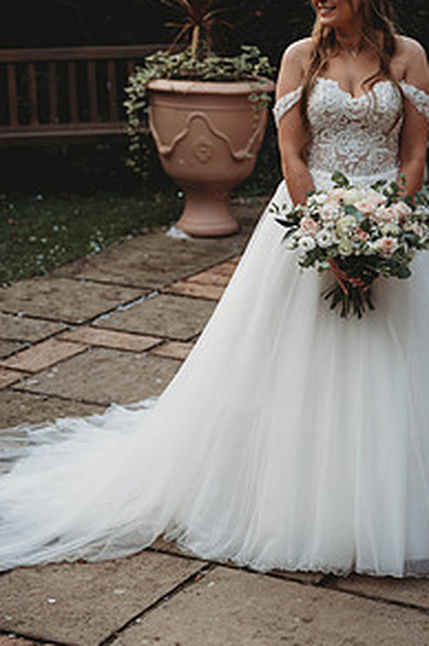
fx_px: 1684
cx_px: 242
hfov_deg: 14.5
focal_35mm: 94
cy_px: 292
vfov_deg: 21.7
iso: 100
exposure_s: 1/1000
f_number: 2.8
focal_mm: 61
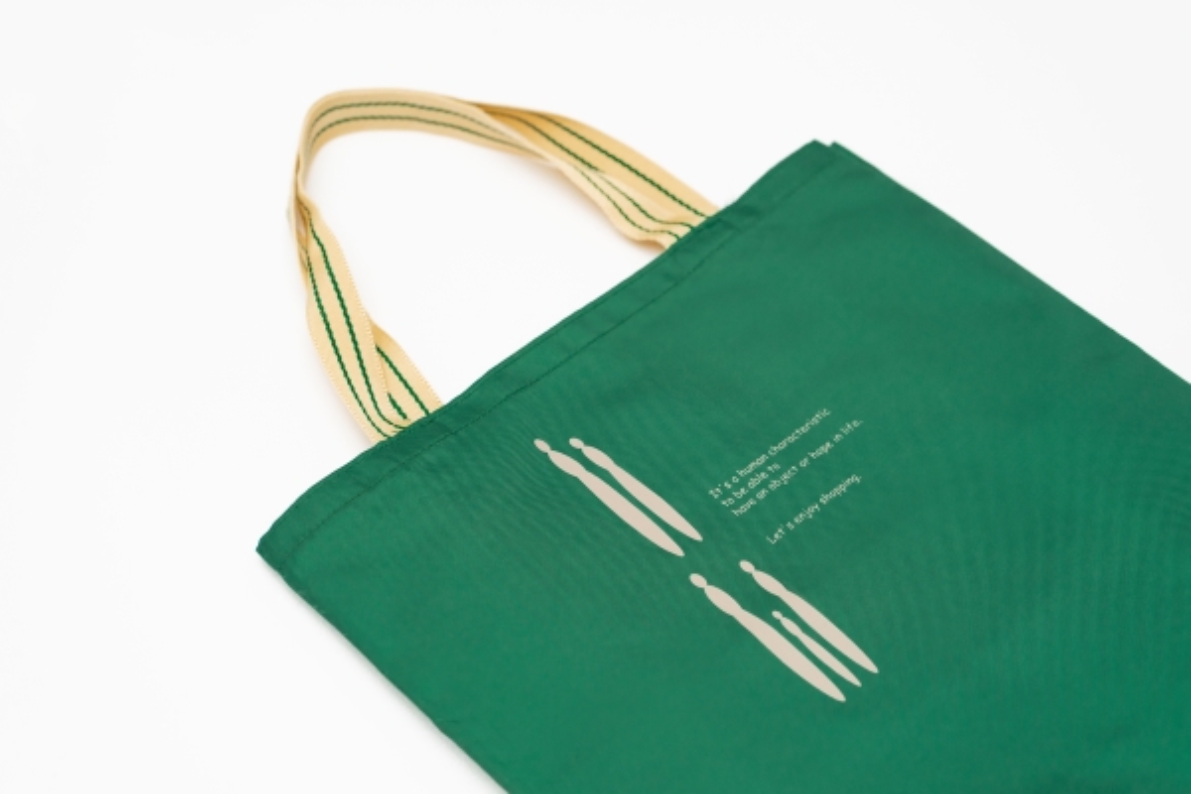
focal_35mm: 85
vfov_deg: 16.1
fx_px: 2812
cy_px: 397
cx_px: 596
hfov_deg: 23.9
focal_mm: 85
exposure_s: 1/200
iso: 800
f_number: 4
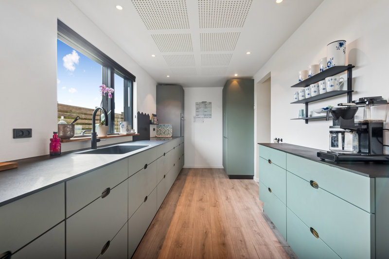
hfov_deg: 96.7
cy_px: 130
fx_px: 173
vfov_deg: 73.7
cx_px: 194
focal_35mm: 16
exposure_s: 1/8
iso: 250
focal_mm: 16
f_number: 9
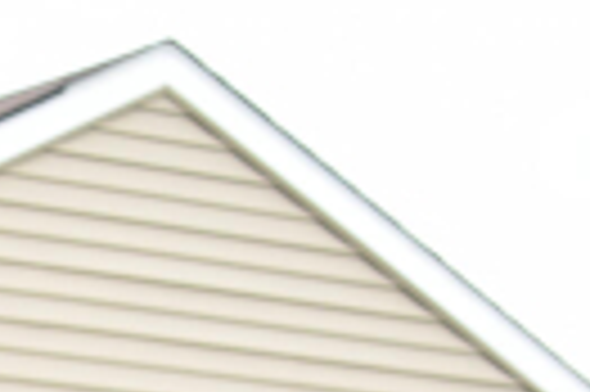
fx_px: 3945
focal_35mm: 241
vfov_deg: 5.4
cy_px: 1099
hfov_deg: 8.4
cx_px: -257
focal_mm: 28
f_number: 4
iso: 100
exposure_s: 1/200
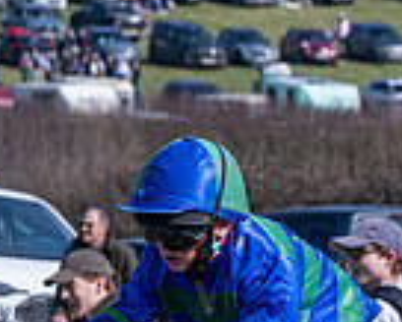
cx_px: 694
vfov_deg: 3.2
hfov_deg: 4.0
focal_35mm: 479
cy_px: 560
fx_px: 5703
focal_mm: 70
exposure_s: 1/1600
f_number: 5
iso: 200
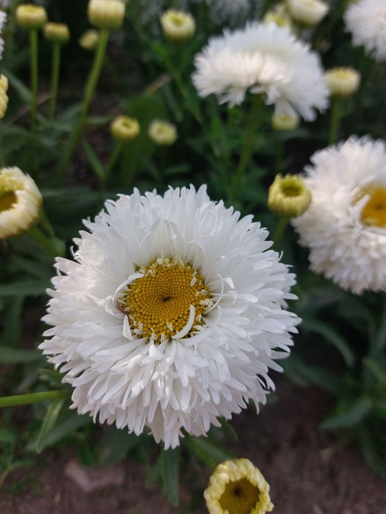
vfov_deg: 67.3
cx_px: 197
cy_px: 251
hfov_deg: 53.1
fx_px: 386
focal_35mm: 26
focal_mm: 5.23
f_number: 1.8
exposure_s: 1/977
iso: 25
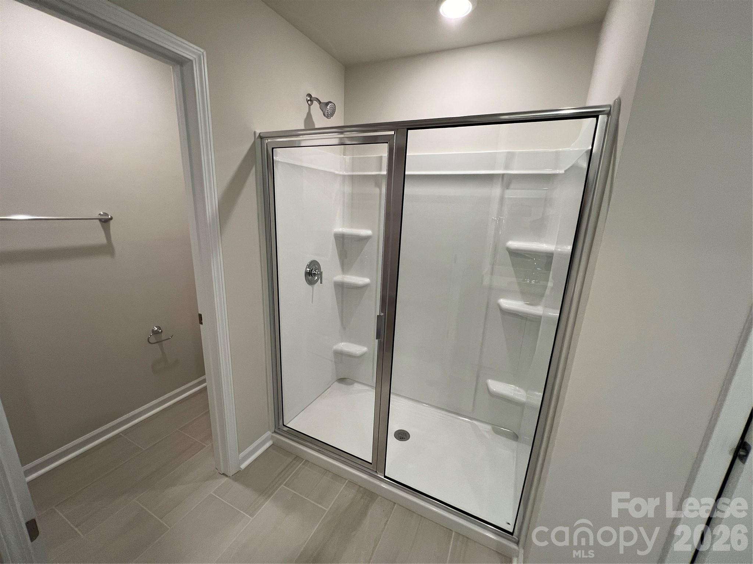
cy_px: 282
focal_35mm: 13
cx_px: 376
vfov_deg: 89.9
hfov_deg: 106.2
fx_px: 283
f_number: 1.8
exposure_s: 1/120
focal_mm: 1.57
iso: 160
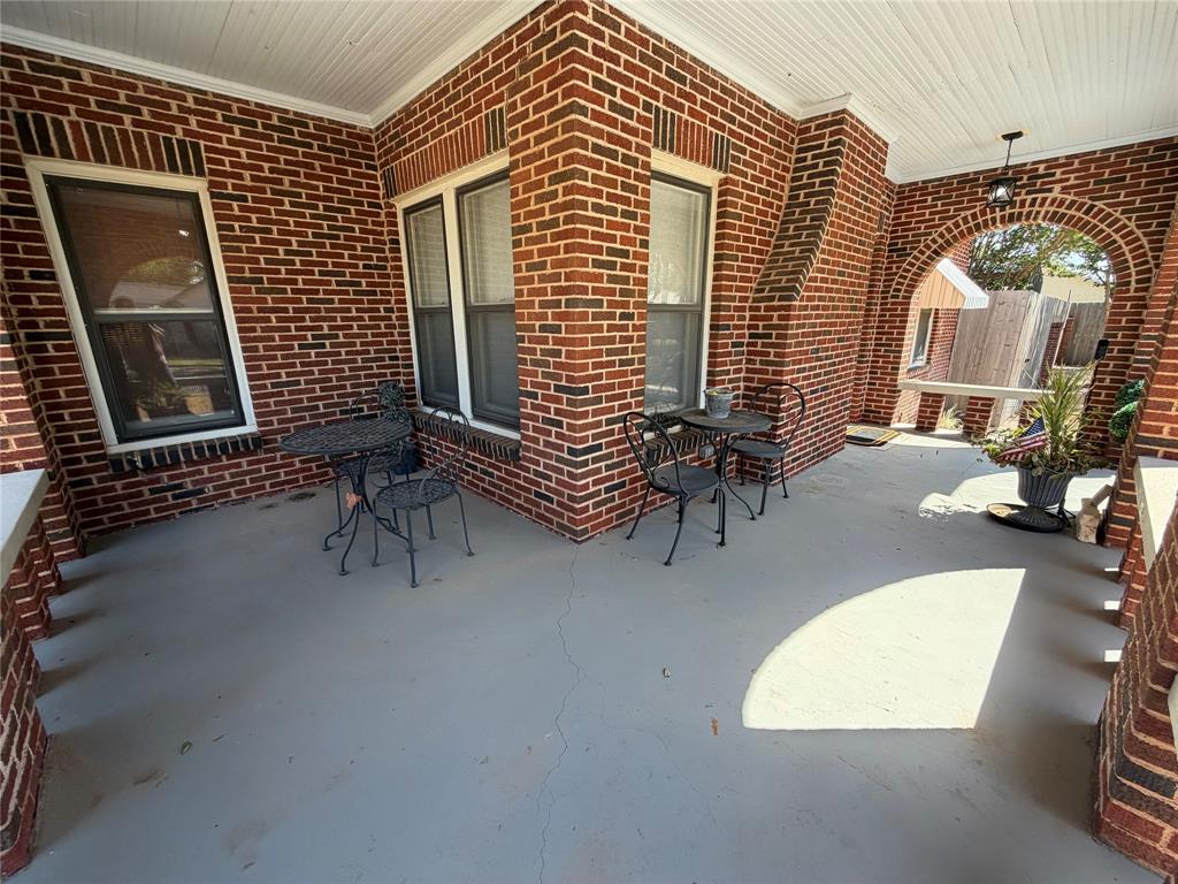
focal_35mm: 14
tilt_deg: -16.8
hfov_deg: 102.1
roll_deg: +1.4
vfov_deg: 85.7
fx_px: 476
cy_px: 442
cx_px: 589
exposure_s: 1/202
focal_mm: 2.22
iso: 64
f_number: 2.2
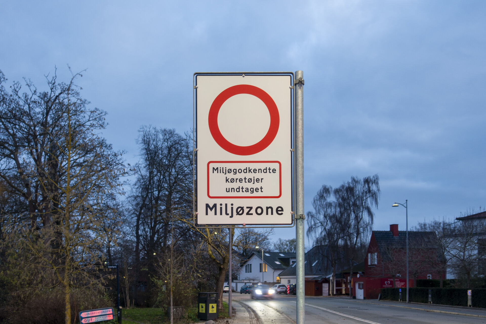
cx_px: 243
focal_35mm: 36
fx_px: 486
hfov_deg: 53.1
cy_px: 162
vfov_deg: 36.9
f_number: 2.8
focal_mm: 13.34
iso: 160
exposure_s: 1/4
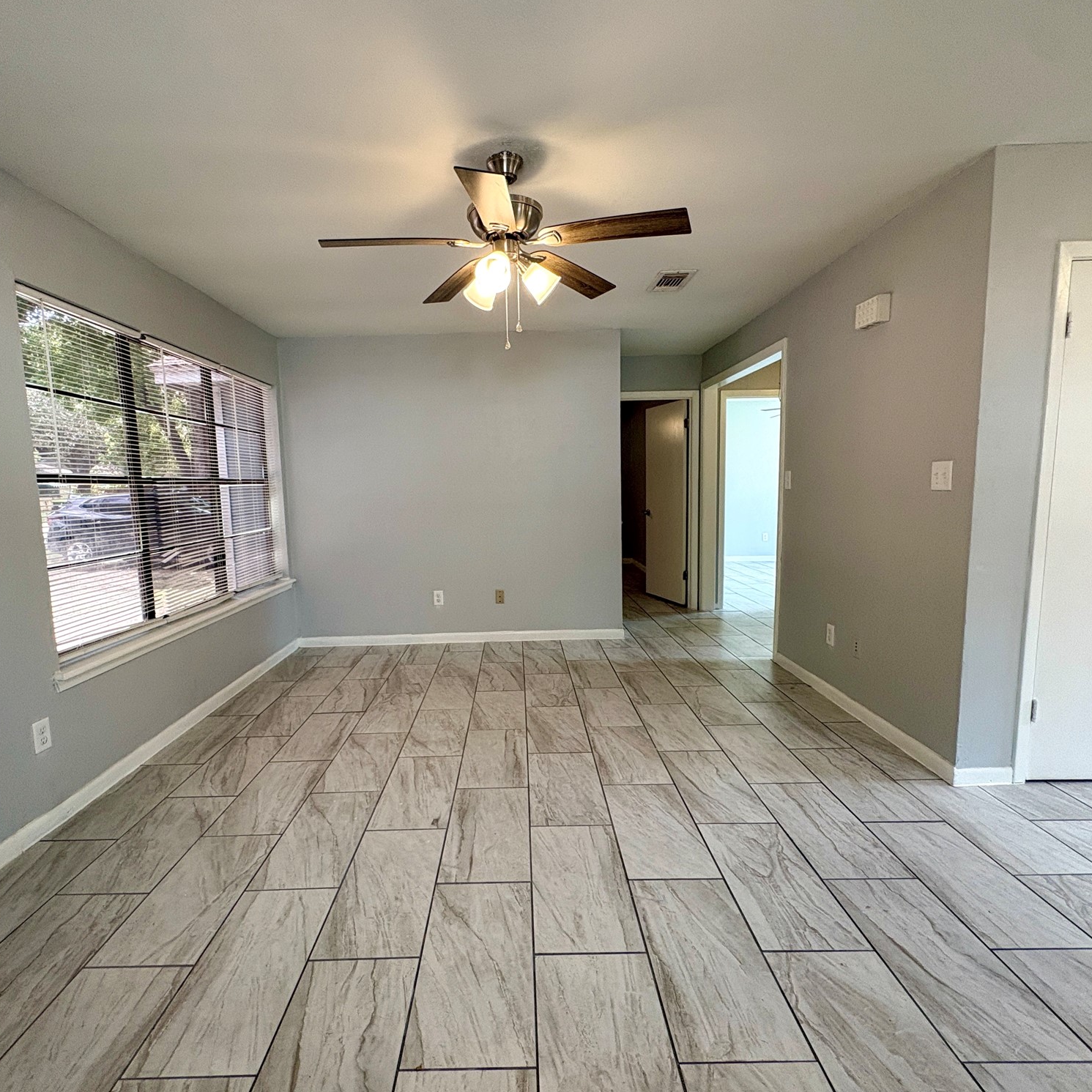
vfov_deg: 84.0
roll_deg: +1.7
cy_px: 555
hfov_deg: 83.9
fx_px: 607
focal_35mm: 17
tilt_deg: -6.8
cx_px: 516
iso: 200
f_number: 2.2
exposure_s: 1/120
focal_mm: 2.22
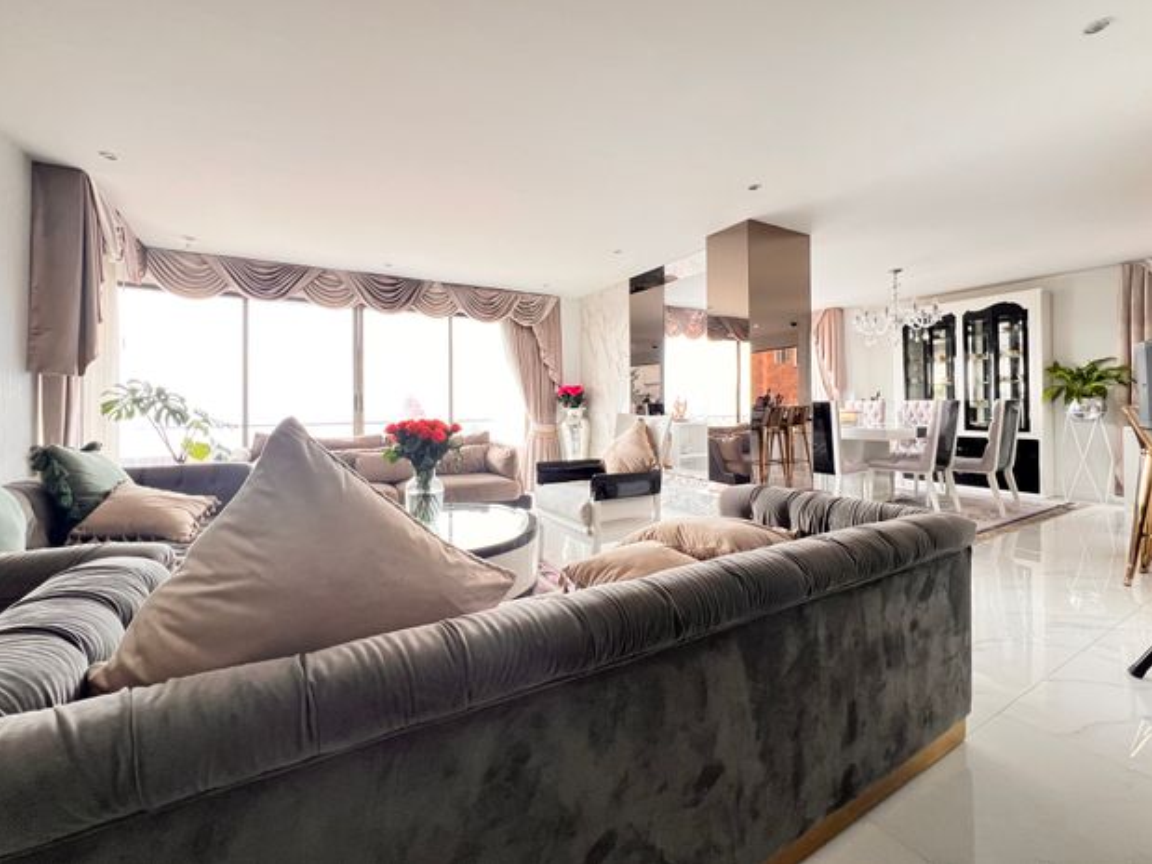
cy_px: 402
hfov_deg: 102.1
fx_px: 466
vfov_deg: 85.5
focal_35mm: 14
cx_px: 583
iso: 200
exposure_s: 1/99
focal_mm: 1.57
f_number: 1.8
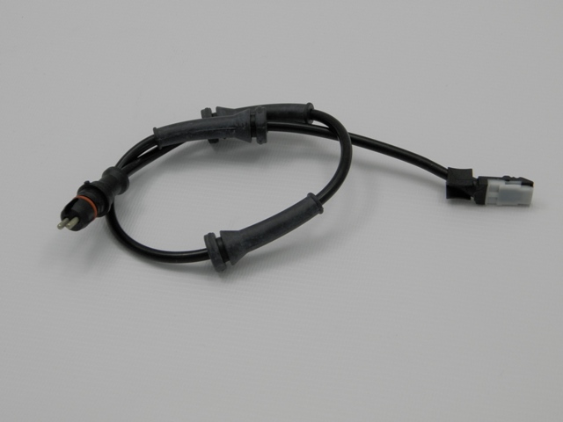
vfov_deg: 18.0
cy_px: 211
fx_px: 1334
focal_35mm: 82
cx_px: 282
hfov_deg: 23.8
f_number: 4.2
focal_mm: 14.6
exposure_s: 1/160
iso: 100
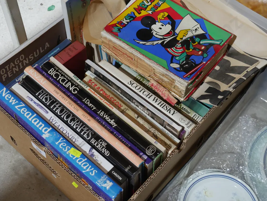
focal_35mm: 56
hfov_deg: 34.3
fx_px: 432
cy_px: 100
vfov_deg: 26.1
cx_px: 134
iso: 800
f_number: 5.3
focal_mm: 28
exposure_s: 1/60
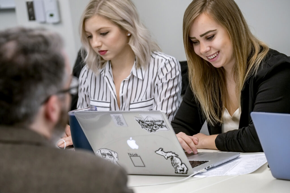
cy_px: 96
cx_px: 145
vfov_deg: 7.7
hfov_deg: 11.5
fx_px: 1442
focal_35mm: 179
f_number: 3.6
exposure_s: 1/125
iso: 1600
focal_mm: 119.2
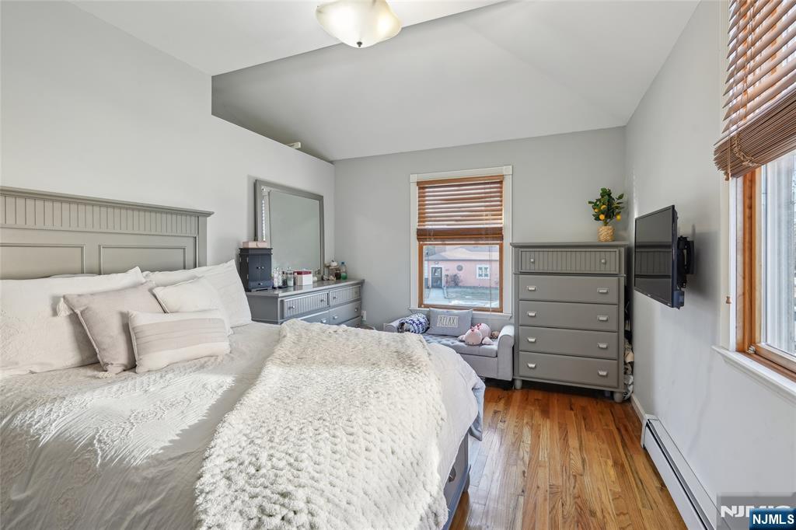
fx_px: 354
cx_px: 398
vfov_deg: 73.7
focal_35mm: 16
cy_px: 265
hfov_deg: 96.8
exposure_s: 1/20
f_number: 8
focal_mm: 16
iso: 400
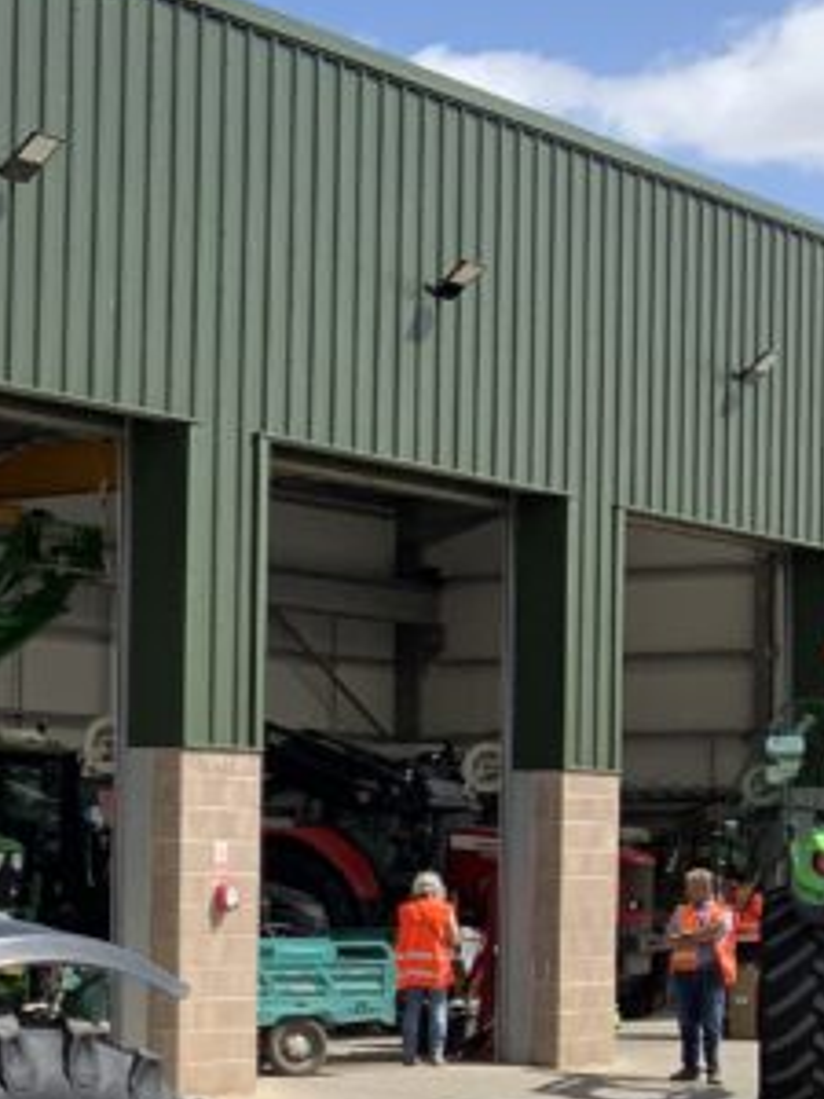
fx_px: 3142
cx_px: -857
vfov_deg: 19.6
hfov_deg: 12.9
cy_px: 887
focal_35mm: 99
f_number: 1.8
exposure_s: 1/1279
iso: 16
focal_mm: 3
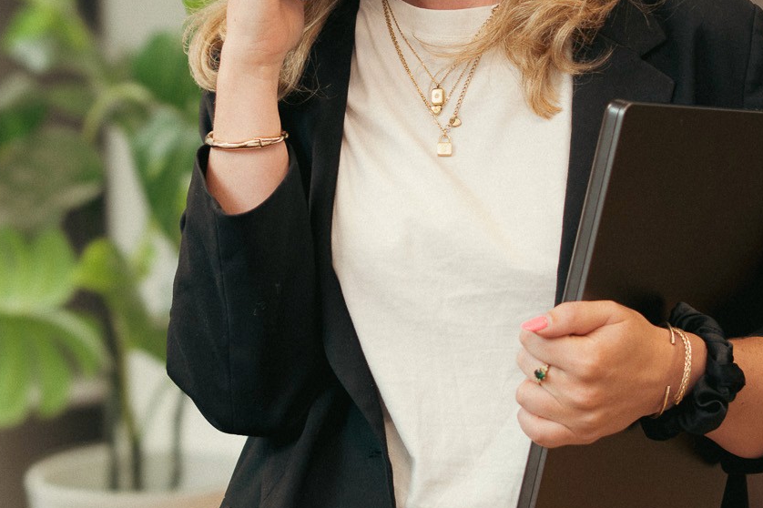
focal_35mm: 127
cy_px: 40
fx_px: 2690
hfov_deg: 16.1
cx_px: 430
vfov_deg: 10.7
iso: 800
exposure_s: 1/200
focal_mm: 50
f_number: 2.5
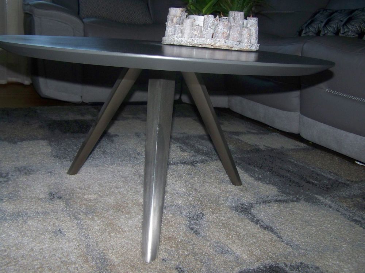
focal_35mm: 38
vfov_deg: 37.7
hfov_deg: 49.0
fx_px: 401
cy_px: 136
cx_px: 182
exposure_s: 1/30
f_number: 2.8
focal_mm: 6.3
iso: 200
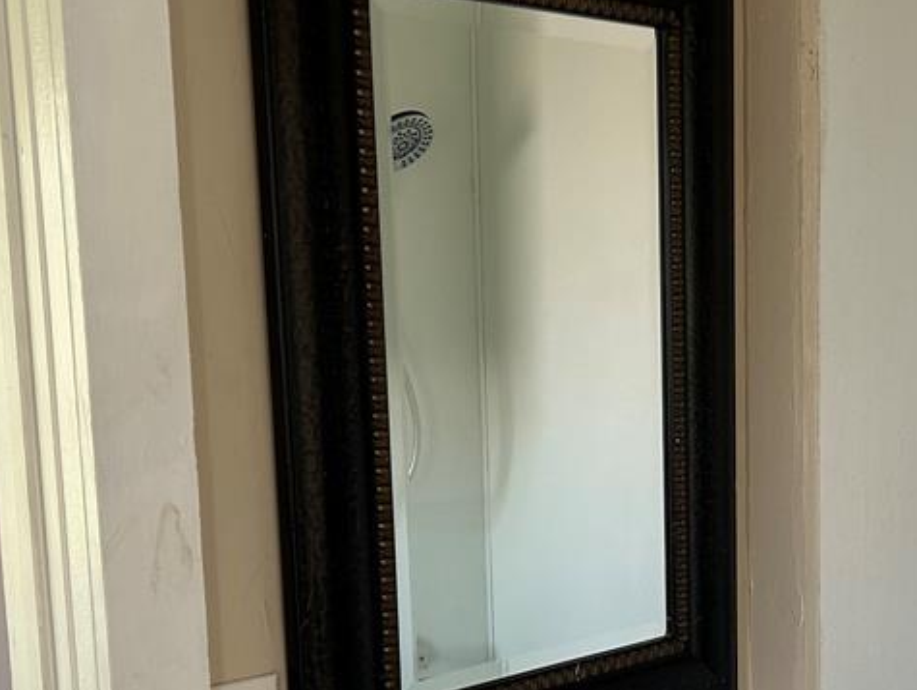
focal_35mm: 56
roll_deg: +0.6
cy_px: 518
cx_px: 712
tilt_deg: -7.8
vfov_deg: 25.8
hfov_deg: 33.5
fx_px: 1485
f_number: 1.5
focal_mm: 5.7
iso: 125
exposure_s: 1/91
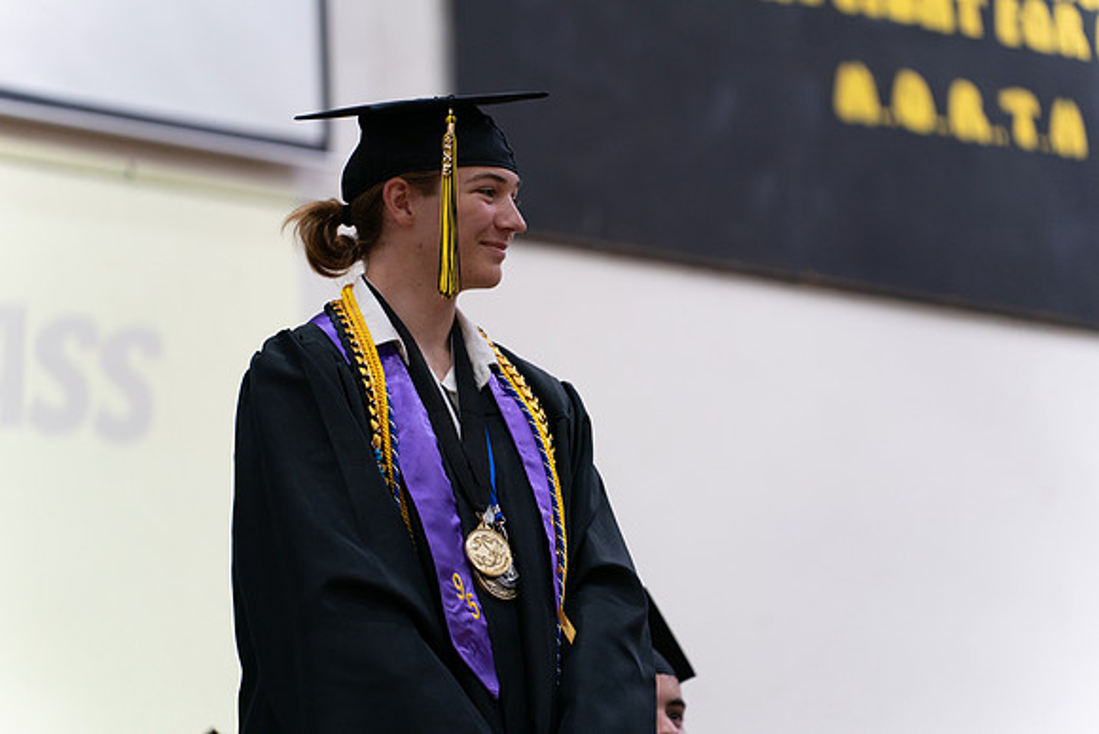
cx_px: 550
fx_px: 4580
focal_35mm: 150
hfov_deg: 13.7
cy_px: 367
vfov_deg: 9.2
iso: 1250
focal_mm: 150
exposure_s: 1/250
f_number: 2.8
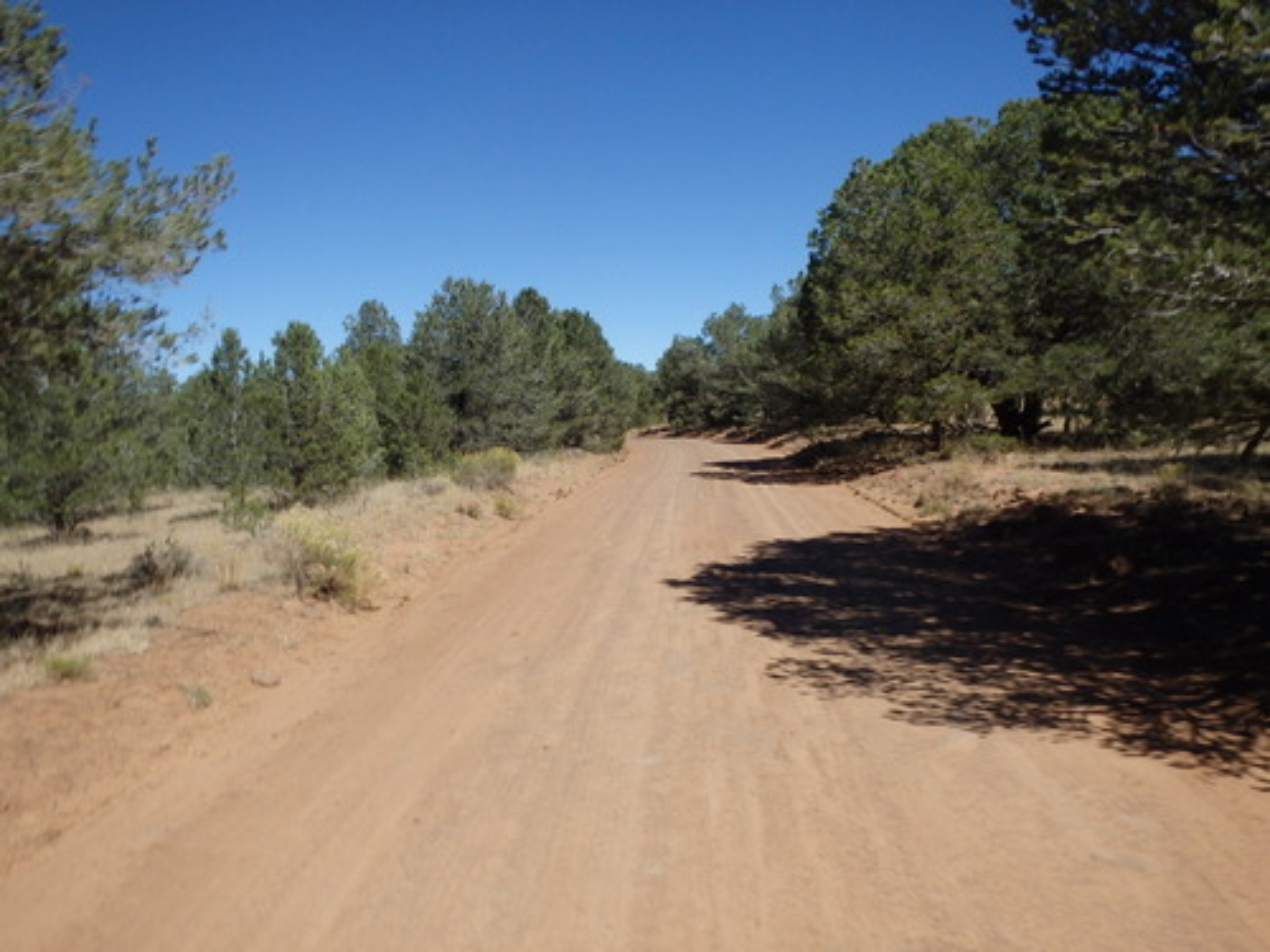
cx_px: 635
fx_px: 1027
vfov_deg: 49.7
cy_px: 476
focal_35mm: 28
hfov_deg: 63.4
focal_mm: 5
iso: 125
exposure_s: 1/125
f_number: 11
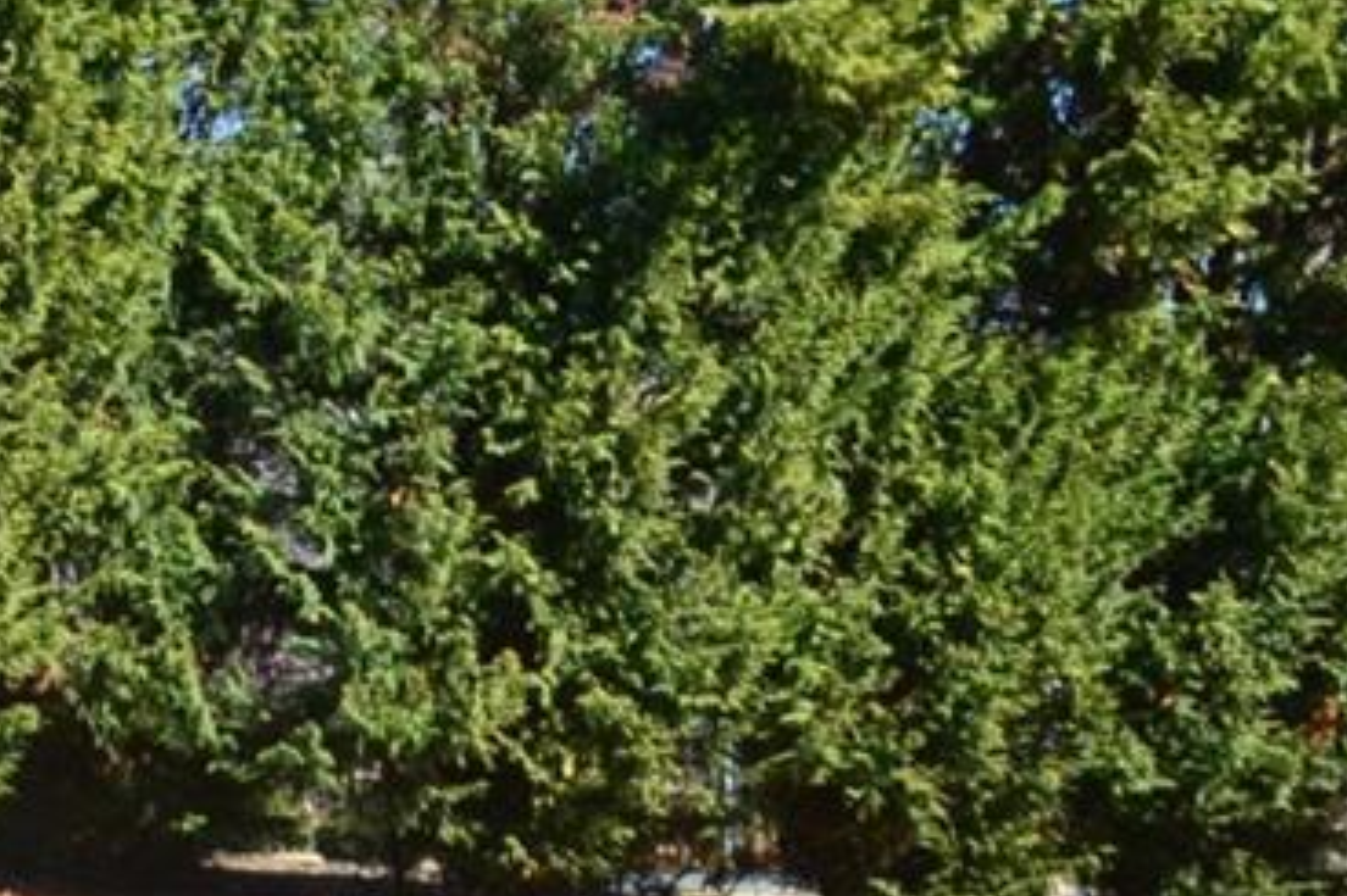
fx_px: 5946
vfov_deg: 8.6
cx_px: -1025
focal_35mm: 159
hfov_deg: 12.0
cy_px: 505
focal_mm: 26
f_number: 10
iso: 400
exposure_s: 1/200
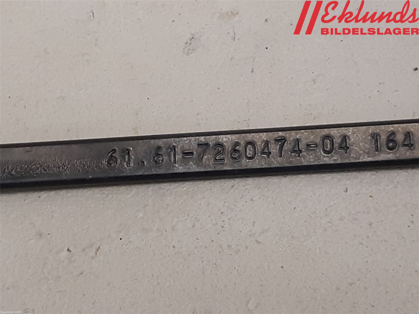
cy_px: 157
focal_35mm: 26
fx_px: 315
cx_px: 210
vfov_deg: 53.1
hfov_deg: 67.3
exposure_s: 1/50
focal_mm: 3.93
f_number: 1.7
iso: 200
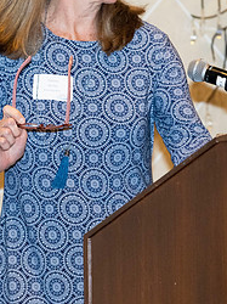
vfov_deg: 6.4
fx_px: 2733
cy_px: 91
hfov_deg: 4.8
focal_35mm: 312
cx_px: 81
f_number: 4
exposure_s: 1/200
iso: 2500
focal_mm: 120
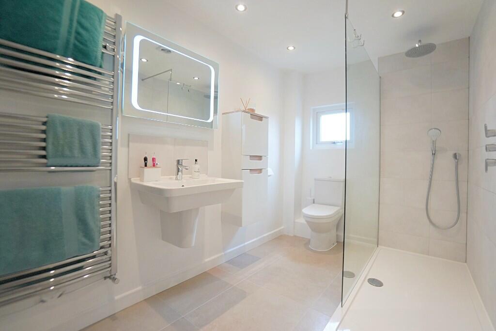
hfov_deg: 100.4
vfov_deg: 77.3
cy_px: 166
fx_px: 207
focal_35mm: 15
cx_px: 248
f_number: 4
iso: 640
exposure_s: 1/160
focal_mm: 10
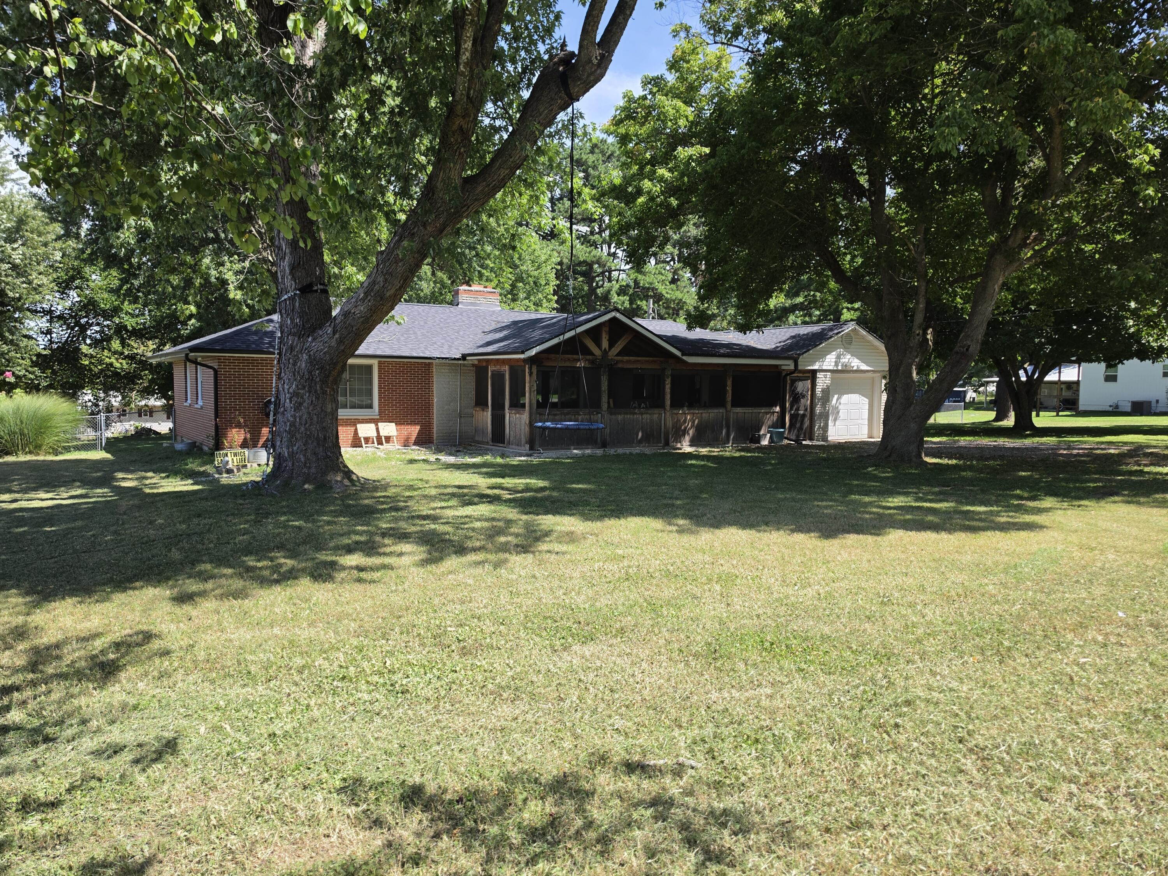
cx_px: 584
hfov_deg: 73.9
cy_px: 438
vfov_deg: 58.9
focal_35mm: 23
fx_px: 776
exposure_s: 1/2005
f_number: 1.4
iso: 64
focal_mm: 6.5
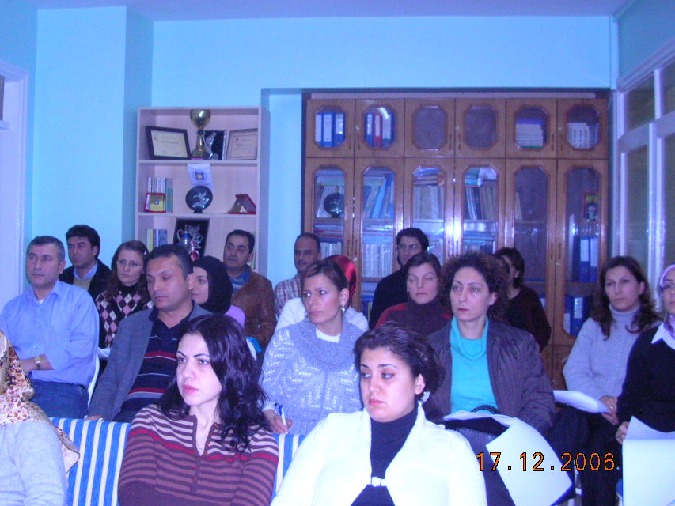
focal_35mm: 42
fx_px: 819
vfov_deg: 34.3
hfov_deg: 44.6
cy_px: 222
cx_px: 275
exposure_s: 1/60.1
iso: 200
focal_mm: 5.8
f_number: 2.8
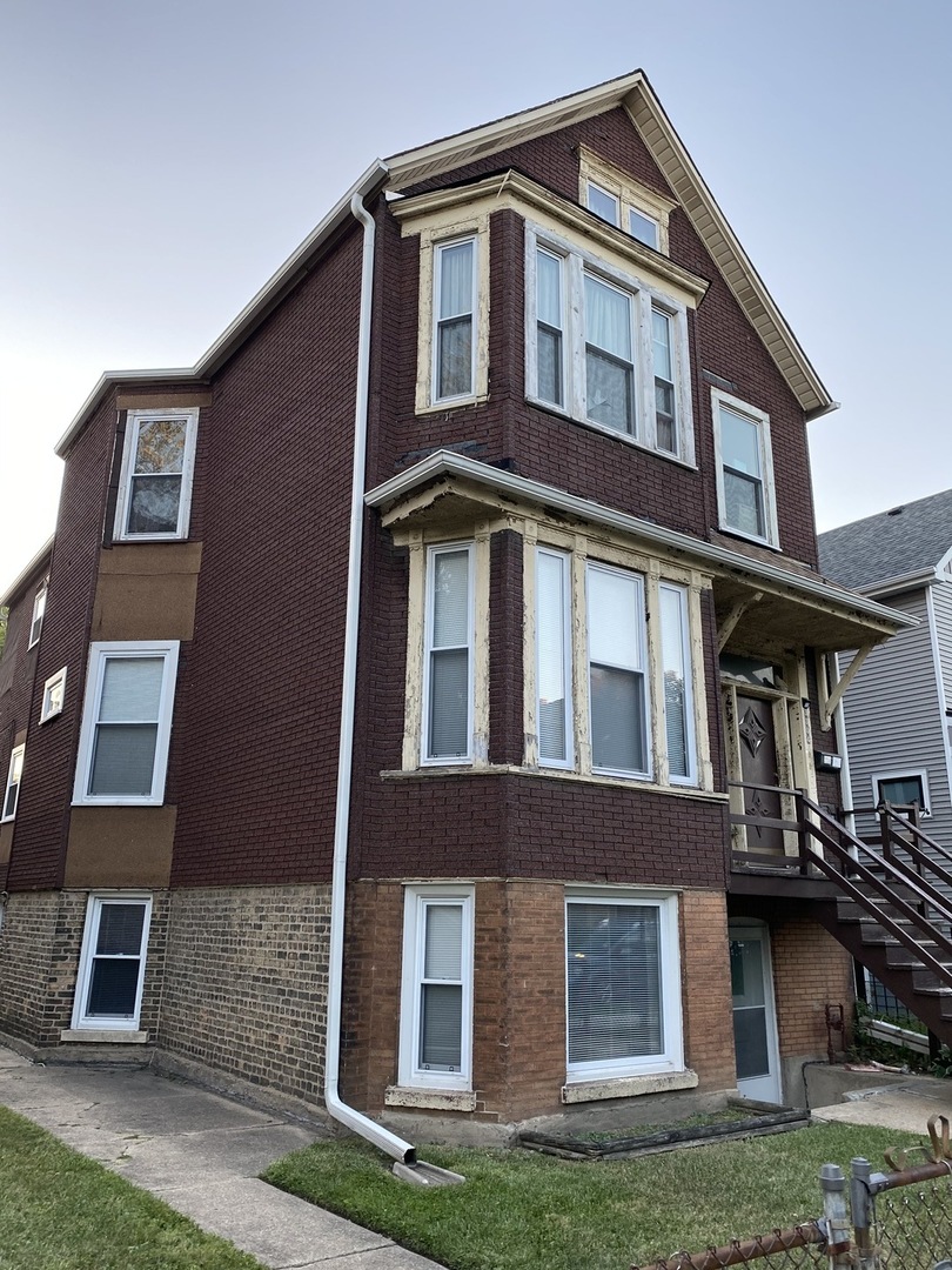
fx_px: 953
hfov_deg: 53.1
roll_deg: -0.3
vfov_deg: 67.3
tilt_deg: +17.0
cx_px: 476
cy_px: 635
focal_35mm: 26
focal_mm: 4.25
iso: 64
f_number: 1.8
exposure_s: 1/121
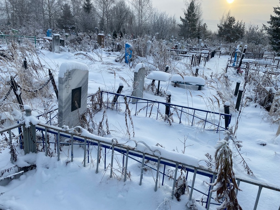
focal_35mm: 26
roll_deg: +2.8
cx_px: 140
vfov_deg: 53.1
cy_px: 105
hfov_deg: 67.3
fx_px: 210
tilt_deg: -16.3
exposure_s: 1/1182
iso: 32
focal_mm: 4.25
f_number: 1.8
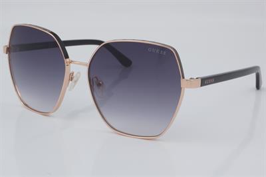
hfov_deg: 24.6
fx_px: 609
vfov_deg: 16.5
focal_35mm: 82
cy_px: 88
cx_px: 133
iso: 100
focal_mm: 55
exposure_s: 1/4
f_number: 32
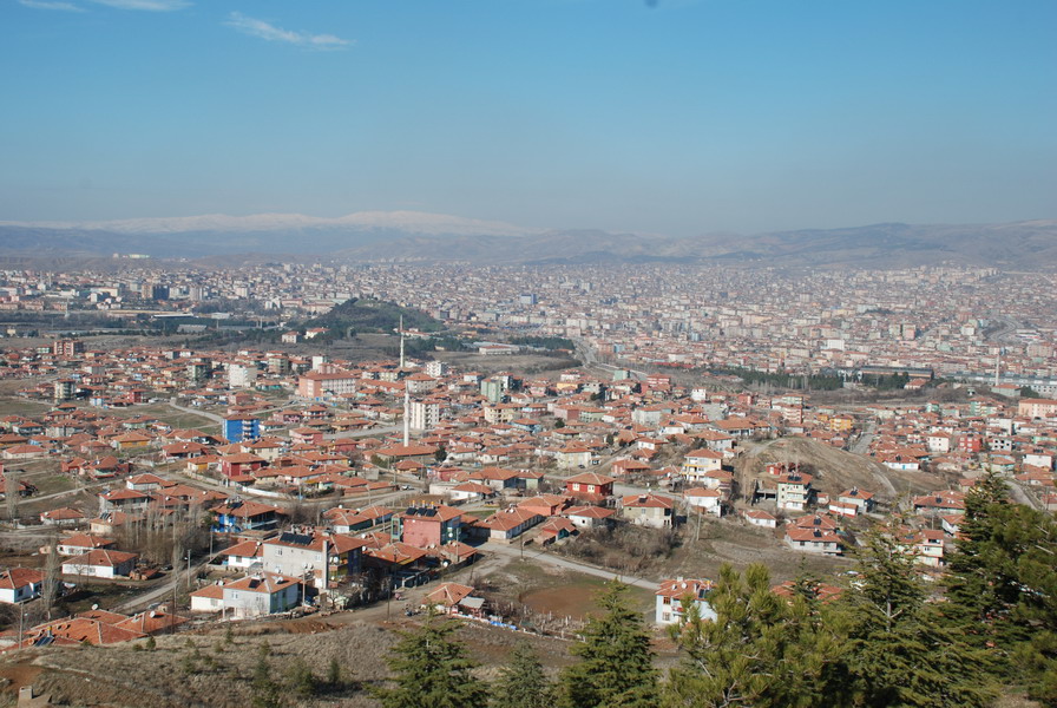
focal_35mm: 42
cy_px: 354
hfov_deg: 46.3
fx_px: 1235
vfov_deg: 32.0
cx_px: 528
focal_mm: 28
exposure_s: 1/320
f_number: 9
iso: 125
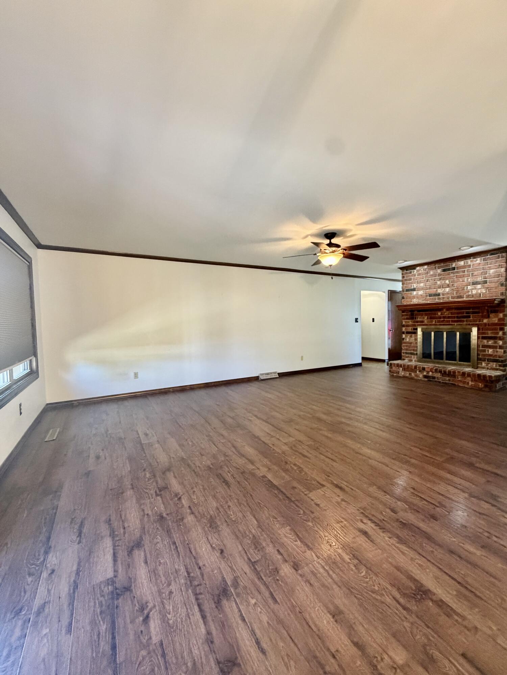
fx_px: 273
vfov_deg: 102.1
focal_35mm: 14
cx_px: 254
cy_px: 338
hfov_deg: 85.7
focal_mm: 2.22
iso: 400
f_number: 2.2
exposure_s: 1/60
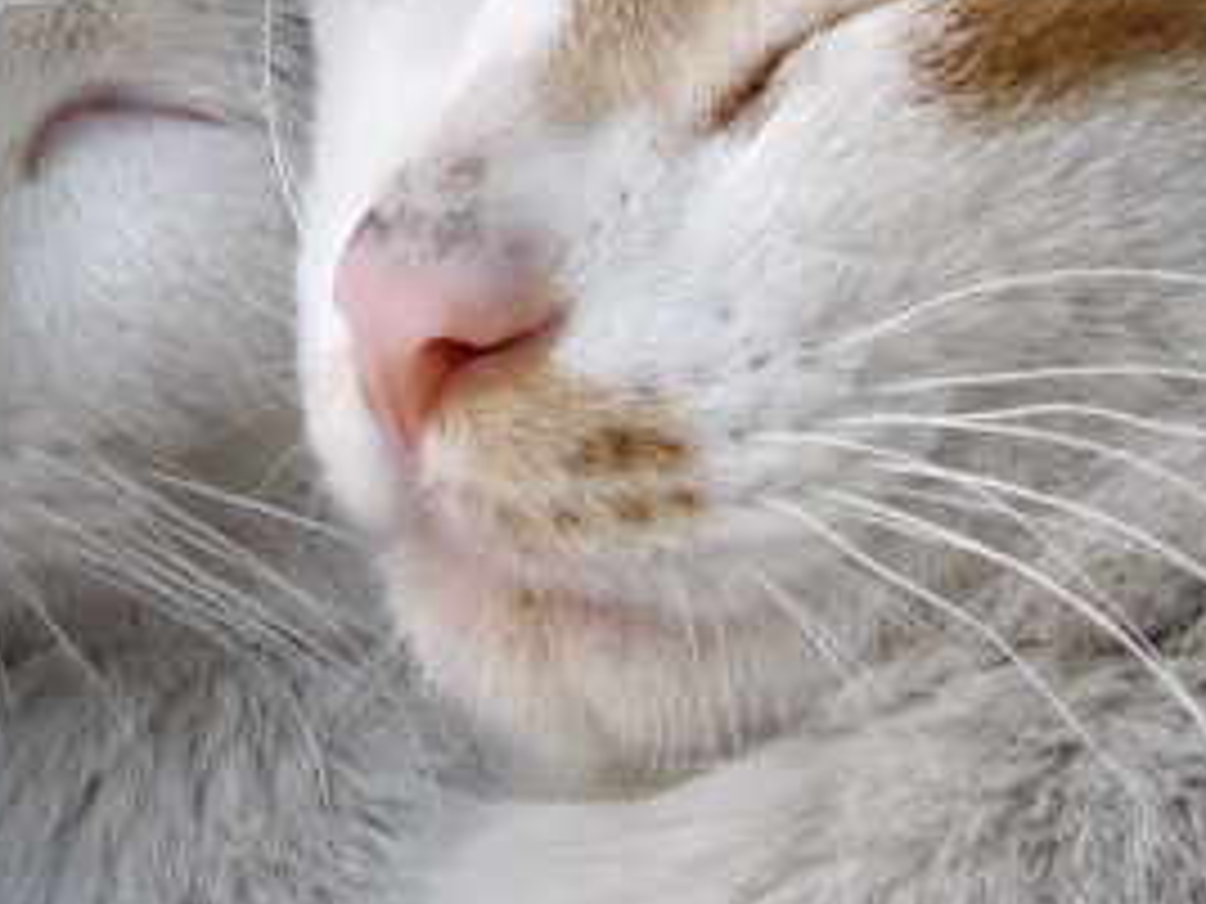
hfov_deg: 13.5
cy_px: -130
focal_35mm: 145
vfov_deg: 10.1
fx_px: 5052
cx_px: 153
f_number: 2.8
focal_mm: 7.9
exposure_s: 1/60
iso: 200
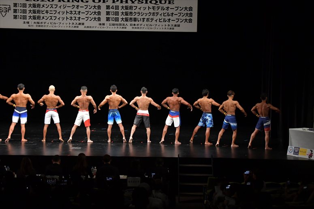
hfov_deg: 23.4
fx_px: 758
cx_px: 157
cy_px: 104
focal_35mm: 87
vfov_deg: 15.7
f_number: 5.6
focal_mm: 58
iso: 3200
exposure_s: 1/400
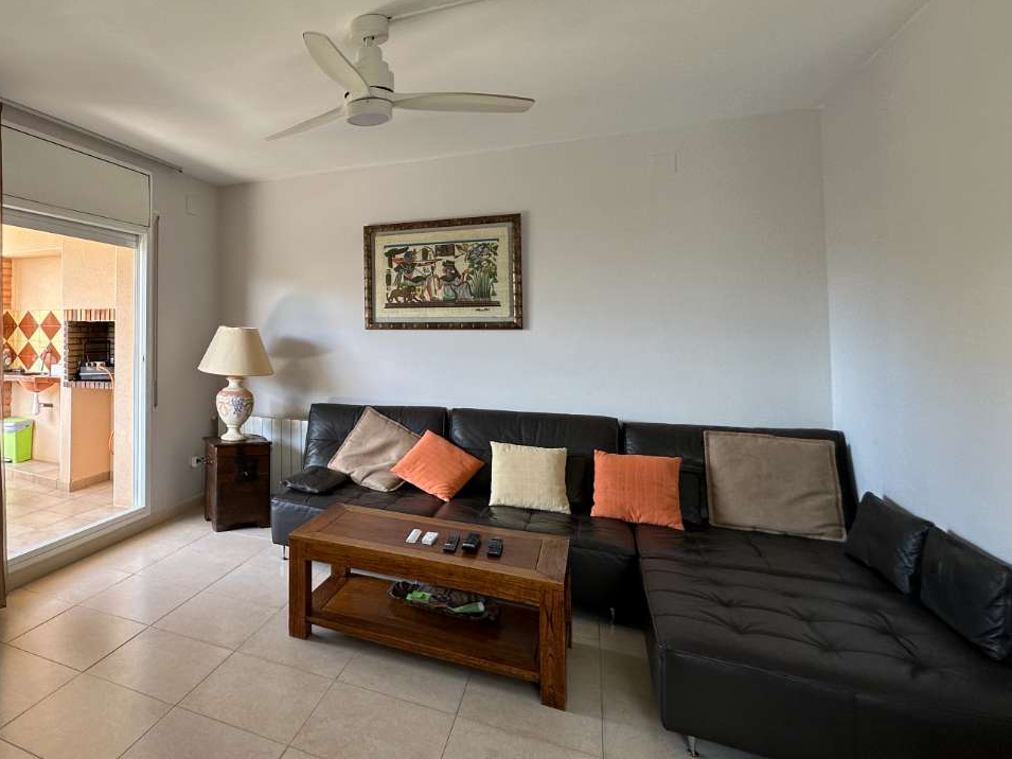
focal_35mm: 22
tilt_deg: +2.8
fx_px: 643
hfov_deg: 70.0
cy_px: 305
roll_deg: -0.5
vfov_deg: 60.6
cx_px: 224
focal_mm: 2.22
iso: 64
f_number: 2.2
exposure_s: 1/99
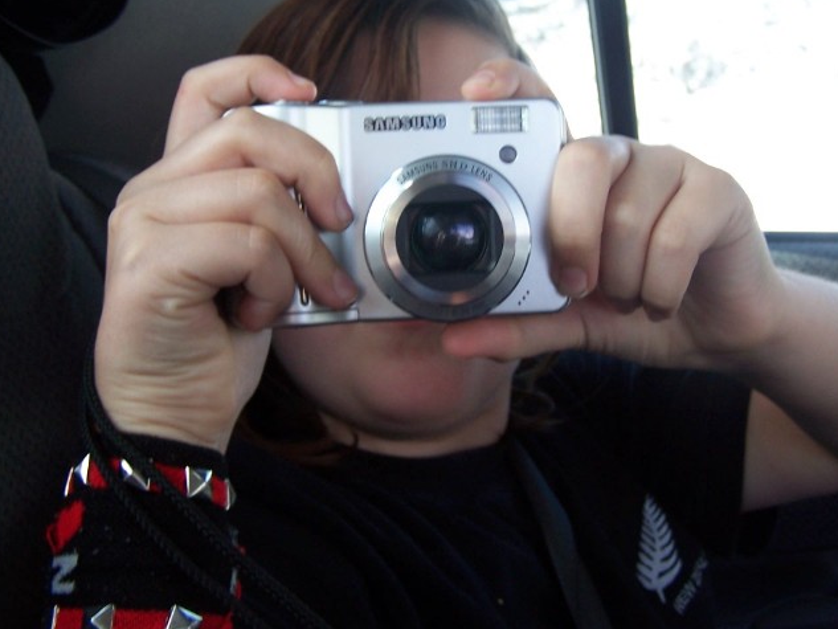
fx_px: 1162
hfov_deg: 39.6
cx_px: 474
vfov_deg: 30.2
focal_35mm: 48
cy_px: 244
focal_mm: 6.3
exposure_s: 1/180
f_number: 2.8
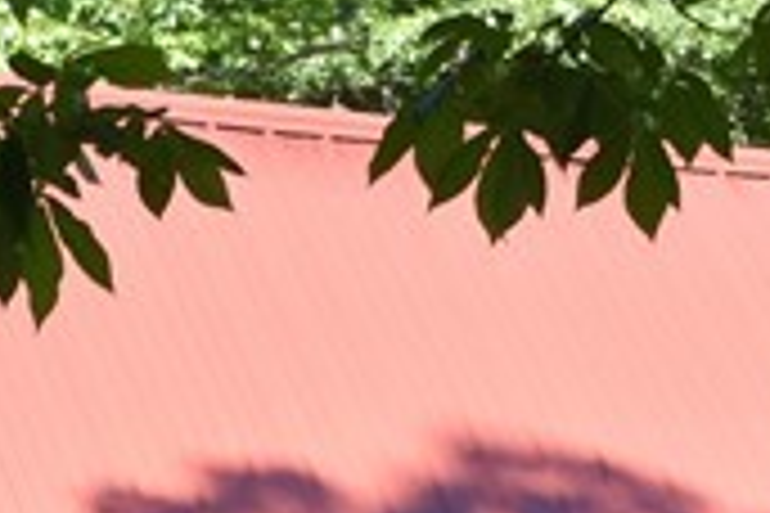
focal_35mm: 266
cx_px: -41
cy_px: 891
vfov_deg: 5.1
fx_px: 5689
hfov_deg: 7.7
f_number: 6.3
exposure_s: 1/160
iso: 100
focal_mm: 28
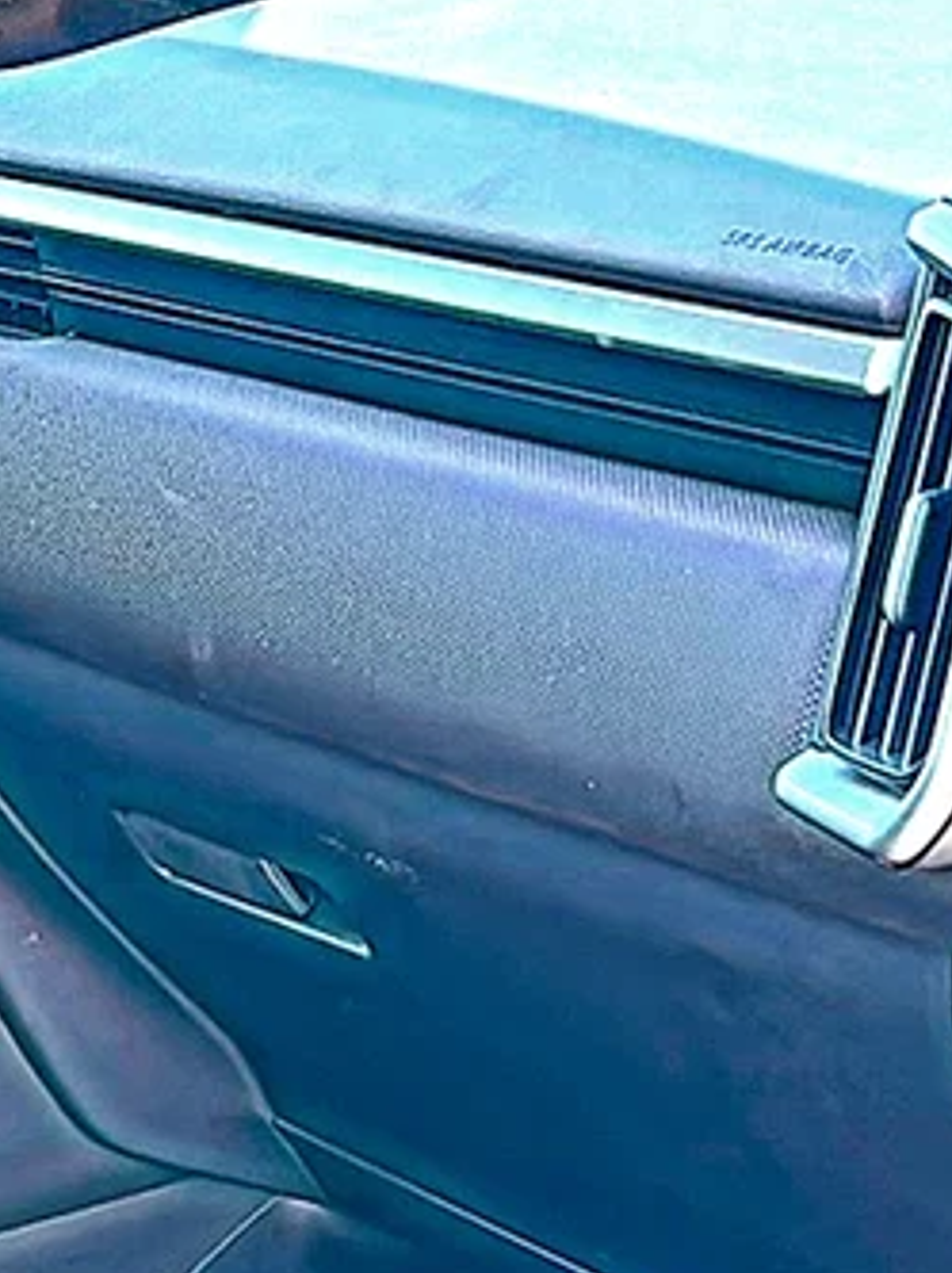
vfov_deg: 24.4
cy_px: 648
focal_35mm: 80
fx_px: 2939
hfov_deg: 17.8
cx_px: -73
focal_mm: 6.86
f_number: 1.78
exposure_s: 1/237
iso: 125
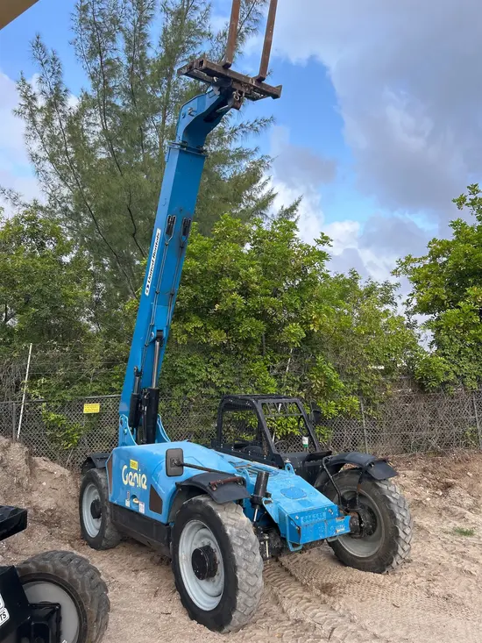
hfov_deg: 53.1
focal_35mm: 26
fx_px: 483
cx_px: 241
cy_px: 322
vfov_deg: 67.3
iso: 50
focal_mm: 5.7
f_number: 1.5
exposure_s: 1/646
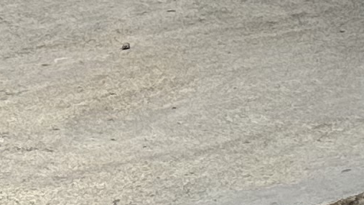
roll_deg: -2.1
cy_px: -506
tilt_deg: -1.0
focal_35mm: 208
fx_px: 2007
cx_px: 1325
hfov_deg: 7.8
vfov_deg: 5.3
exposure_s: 1/872
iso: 80
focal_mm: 6.86
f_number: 1.78
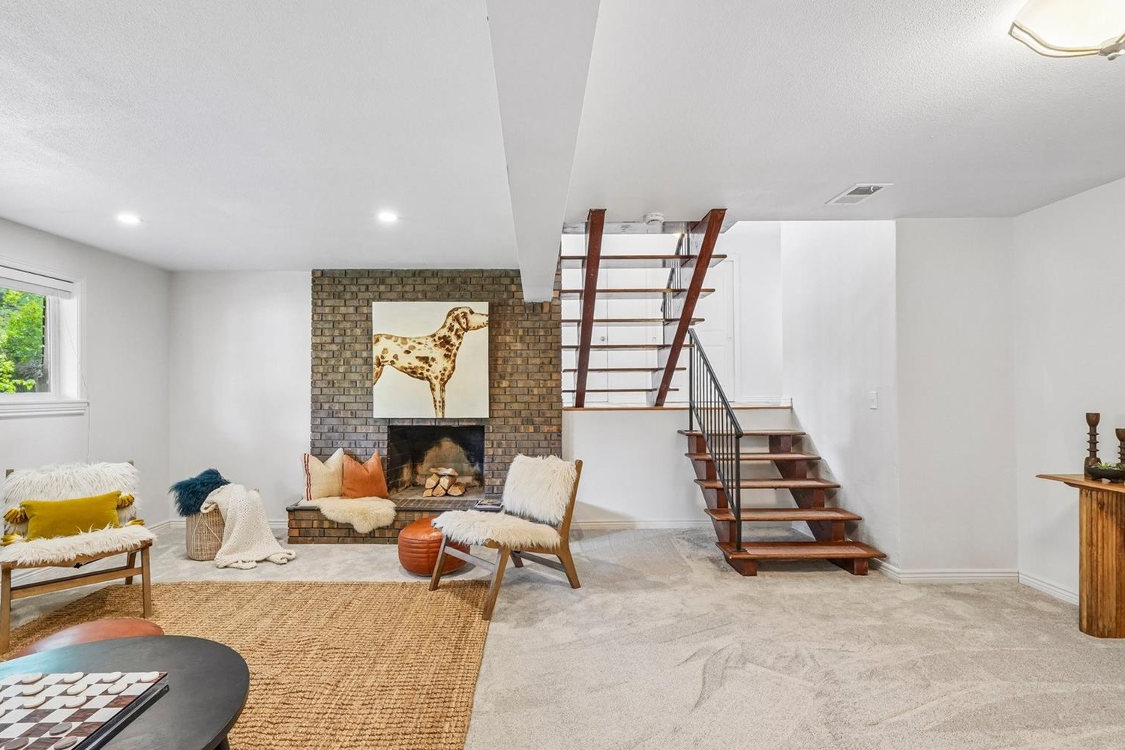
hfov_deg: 96.7
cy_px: 394
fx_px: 500
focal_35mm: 16
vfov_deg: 73.7
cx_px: 537
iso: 800
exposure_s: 1/8
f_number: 8
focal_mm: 10
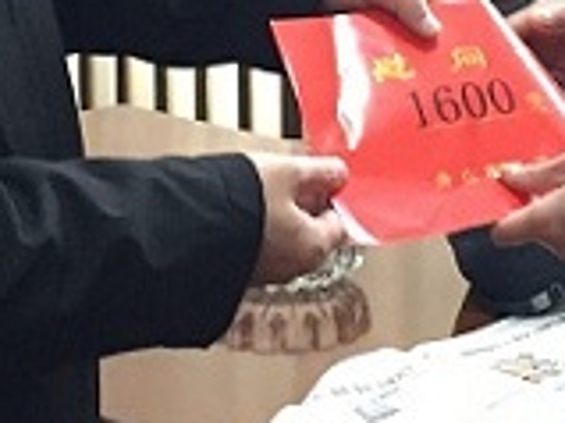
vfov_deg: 10.9
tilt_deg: -3.0
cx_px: 394
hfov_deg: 15.3
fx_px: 2104
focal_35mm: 129
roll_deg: -0.3
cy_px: -274
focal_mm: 4.15
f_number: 2.2
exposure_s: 1/33
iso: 250
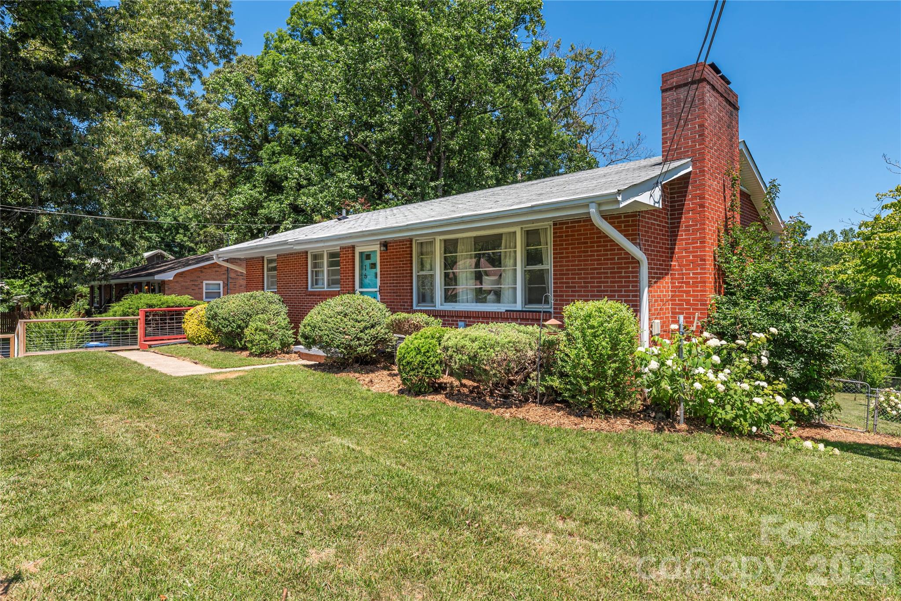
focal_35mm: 19
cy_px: 300
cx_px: 450
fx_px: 476
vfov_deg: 64.6
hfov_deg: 86.9
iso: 160
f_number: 8
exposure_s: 1/640
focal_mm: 19
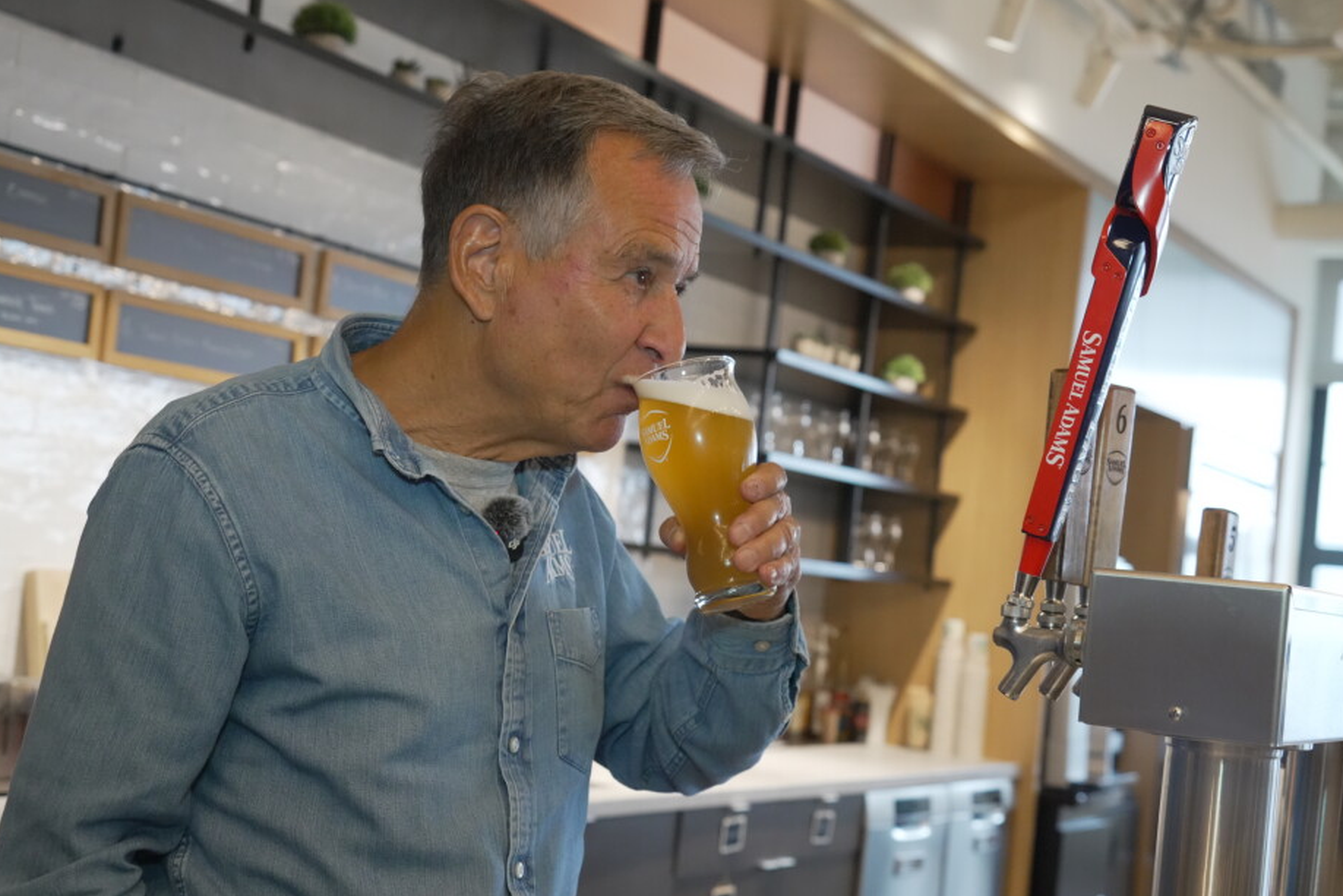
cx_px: 677
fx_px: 1977
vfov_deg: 25.5
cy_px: 454
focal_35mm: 53
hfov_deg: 37.5
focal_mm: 52
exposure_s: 1/250
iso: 6400
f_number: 6.3
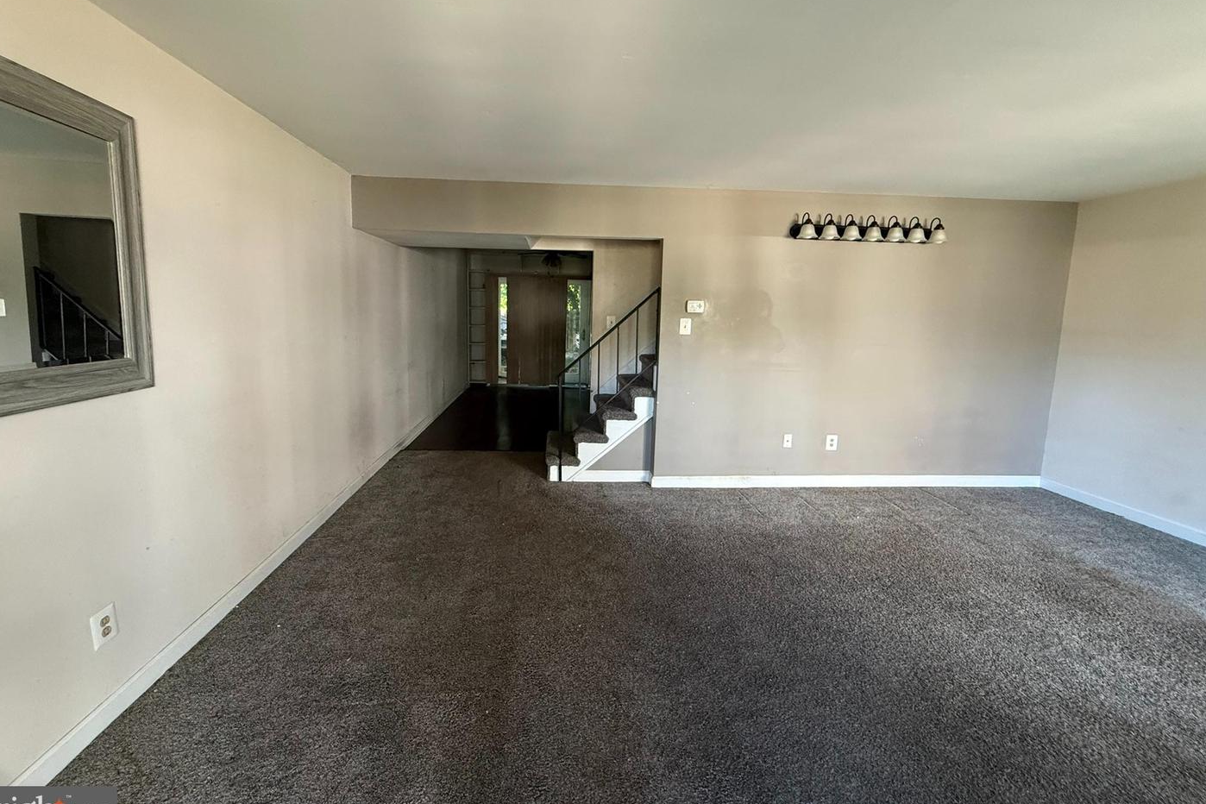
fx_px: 502
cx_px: 587
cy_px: 370
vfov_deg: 77.2
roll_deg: -1.2
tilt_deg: -6.8
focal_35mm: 15
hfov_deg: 100.4
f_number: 2.2
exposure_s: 1/60
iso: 400
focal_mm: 2.22
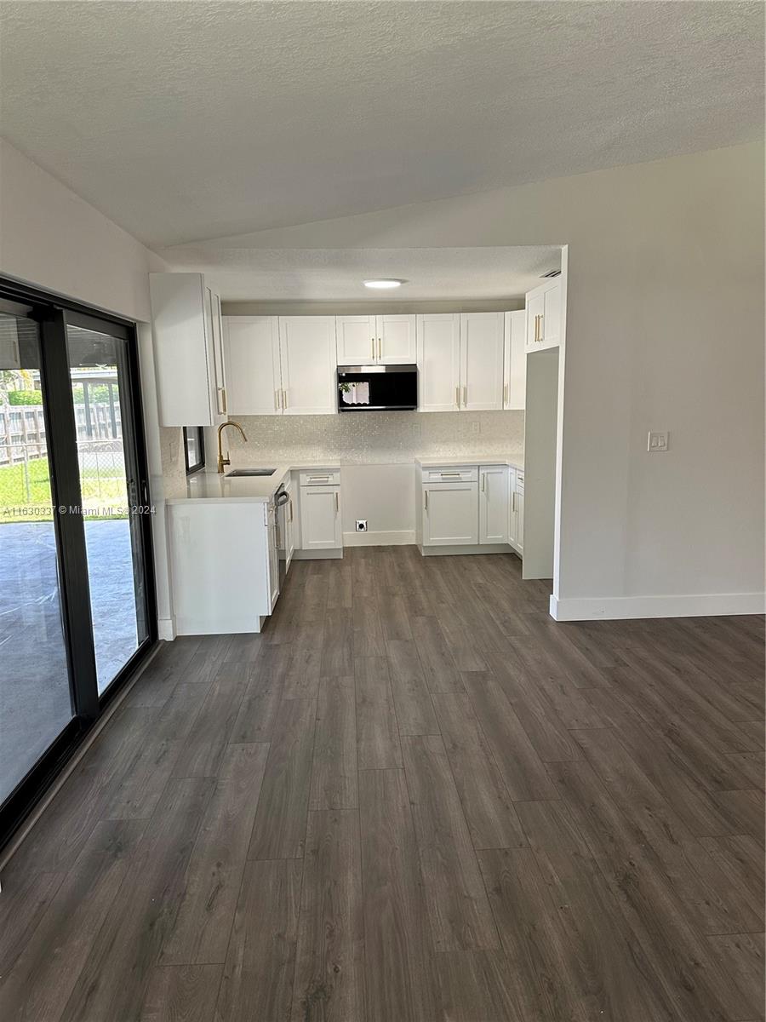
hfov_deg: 56.8
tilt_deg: -6.8
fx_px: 708
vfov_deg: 71.6
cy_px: 511
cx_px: 383
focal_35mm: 24
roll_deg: +0.6
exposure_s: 1/120
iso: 200
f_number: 1.78
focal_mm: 6.86
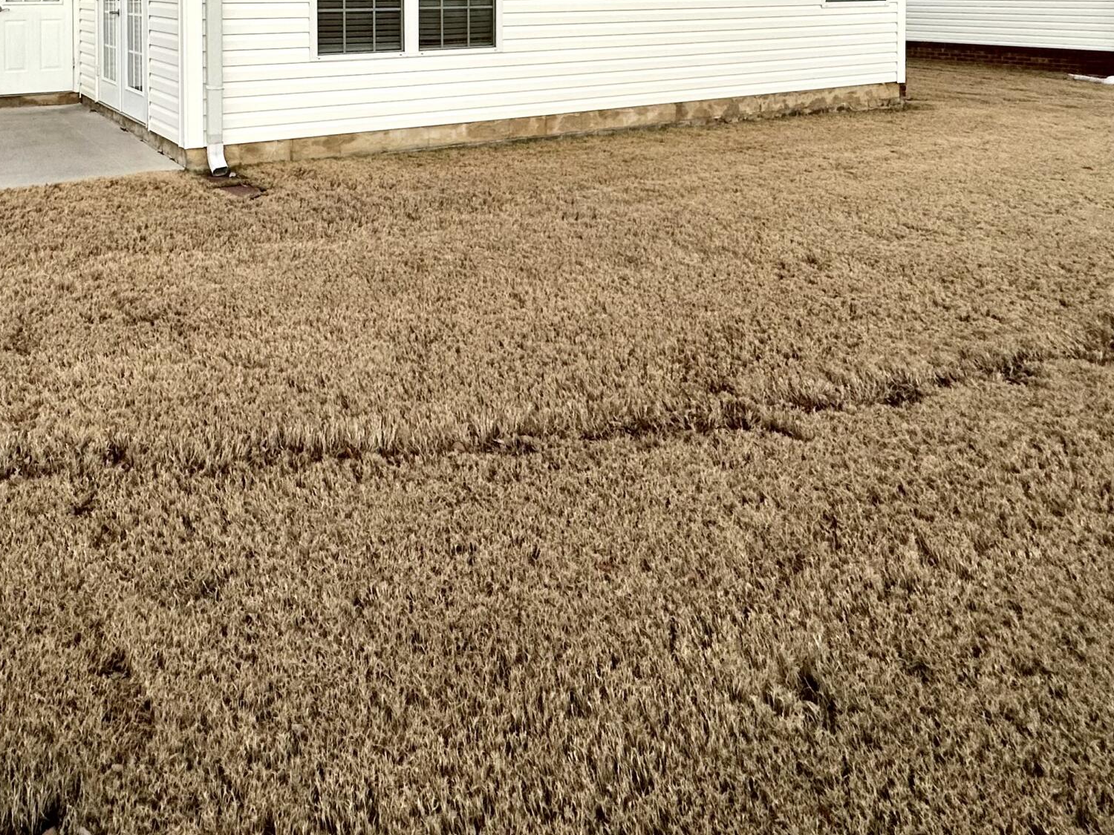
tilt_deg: -0.8
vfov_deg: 42.9
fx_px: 901
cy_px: 1
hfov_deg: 61.5
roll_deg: +0.3
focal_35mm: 28
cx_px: 347
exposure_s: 1/99
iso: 80
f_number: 2.2
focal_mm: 2.22
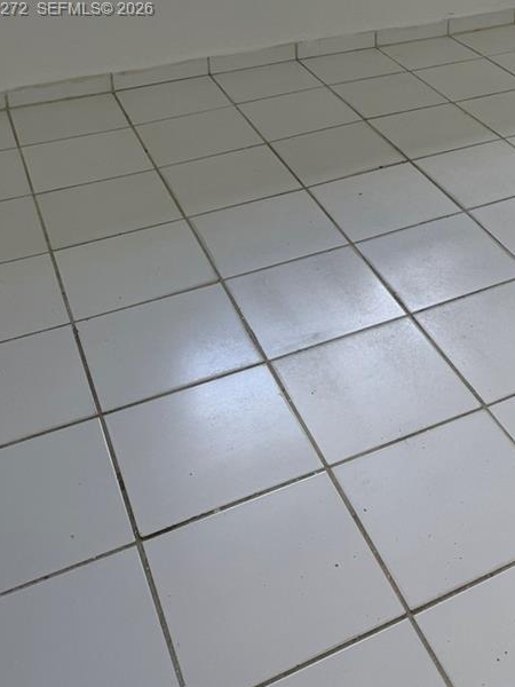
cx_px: 457
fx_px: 952
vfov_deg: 36.0
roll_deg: -1.9
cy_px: 10
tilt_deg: -17.2
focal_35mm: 48
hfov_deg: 29.1
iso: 100
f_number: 1.78
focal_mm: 6.76
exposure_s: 1/298
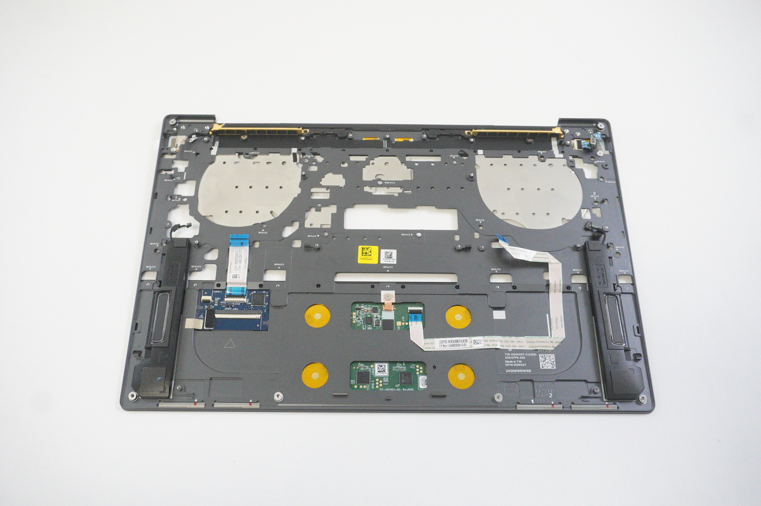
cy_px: 253
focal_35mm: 34
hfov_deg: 55.1
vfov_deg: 38.3
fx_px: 729
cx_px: 380
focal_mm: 23
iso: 6400
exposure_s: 1/250
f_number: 5.6
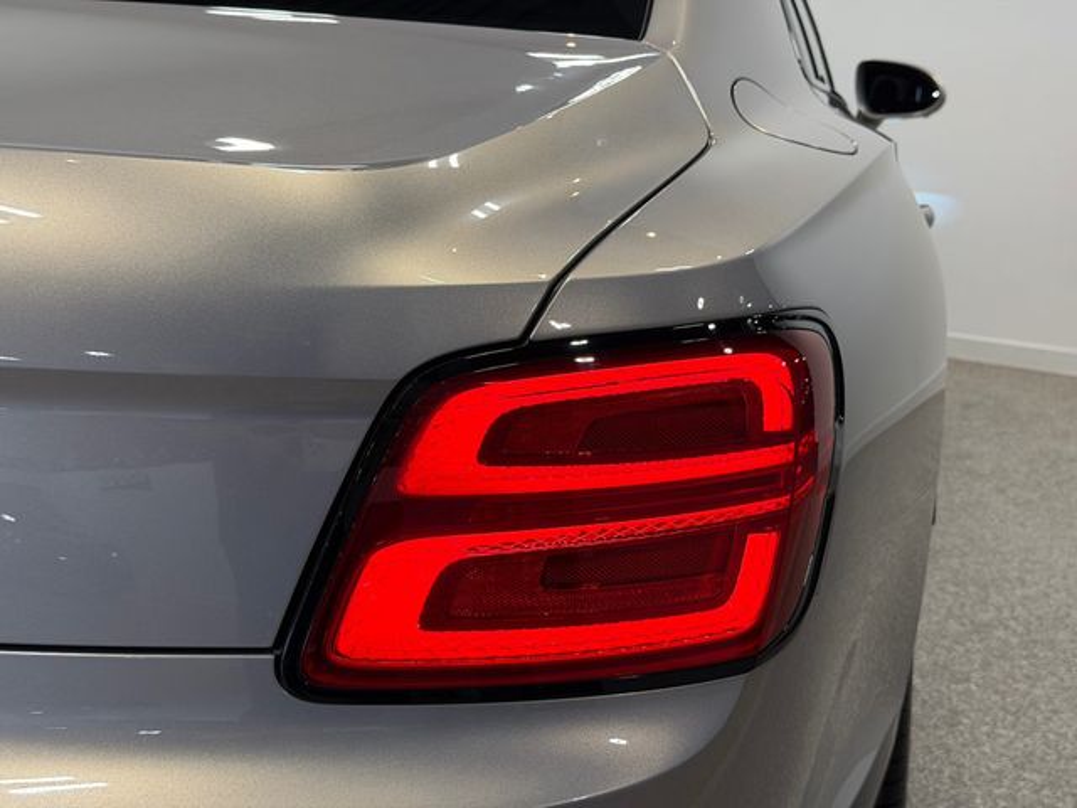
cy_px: 404
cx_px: 538
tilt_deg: -11.9
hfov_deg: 39.7
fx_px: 1493
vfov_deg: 30.3
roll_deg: -2.4
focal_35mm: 48
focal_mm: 6.76
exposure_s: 1/243
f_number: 1.78
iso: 64
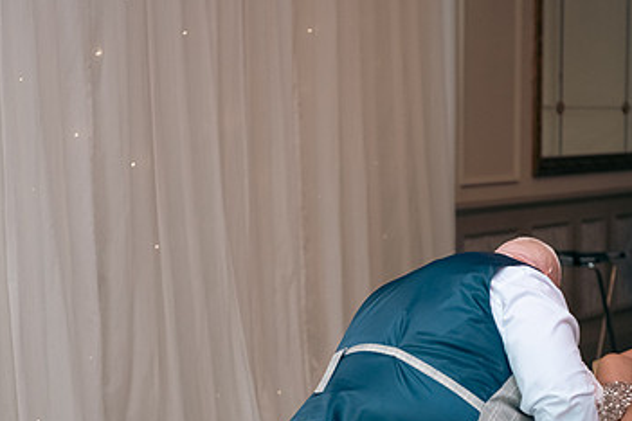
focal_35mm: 109
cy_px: 316
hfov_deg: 18.7
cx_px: 396
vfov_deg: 12.5
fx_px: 1913
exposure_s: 1/160
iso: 1000
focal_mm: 66
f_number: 3.5
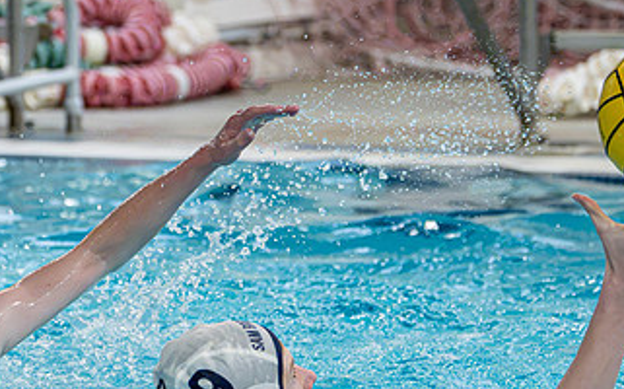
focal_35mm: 344
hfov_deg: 6.1
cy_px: 183
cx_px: -17
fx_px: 5845
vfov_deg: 3.8
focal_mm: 120
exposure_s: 1/1000
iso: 11400
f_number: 4
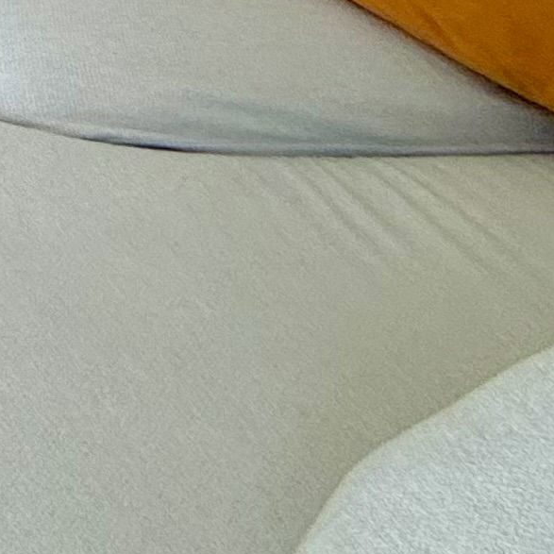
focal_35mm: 85
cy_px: -763
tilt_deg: -12.4
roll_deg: -0.2
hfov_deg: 10.7
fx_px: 1539
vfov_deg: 14.2
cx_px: -1218
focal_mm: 2.22
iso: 100
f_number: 2.2
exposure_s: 1/100
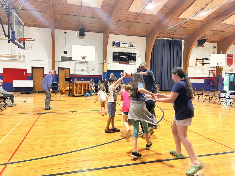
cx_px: 118
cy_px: 88
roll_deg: -0.8
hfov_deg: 67.3
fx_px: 177
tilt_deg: -3.3
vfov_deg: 53.1
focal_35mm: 26
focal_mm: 5.7
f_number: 1.5
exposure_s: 1/60
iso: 200
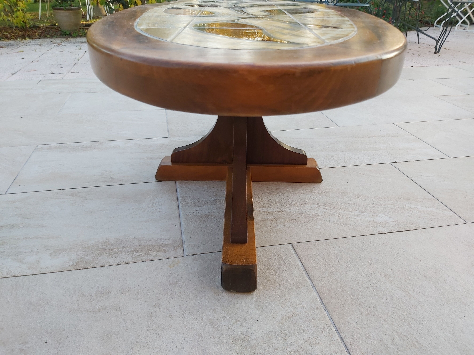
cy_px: 178
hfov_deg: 67.3
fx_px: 356
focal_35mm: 26
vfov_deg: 53.1
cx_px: 237
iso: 64
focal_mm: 3.92
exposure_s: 1/171
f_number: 1.7
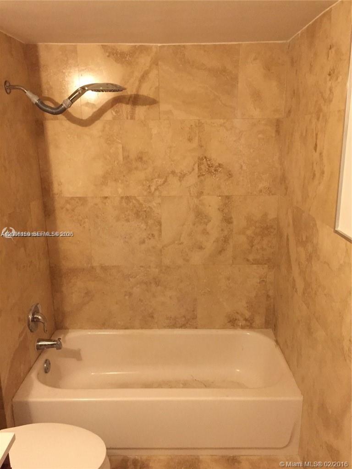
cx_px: 176
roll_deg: +0.3
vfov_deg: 61.7
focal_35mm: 29
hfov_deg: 48.2
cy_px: 234
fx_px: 393
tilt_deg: -14.9
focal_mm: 4.15
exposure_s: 1/24
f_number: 2.2
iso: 250
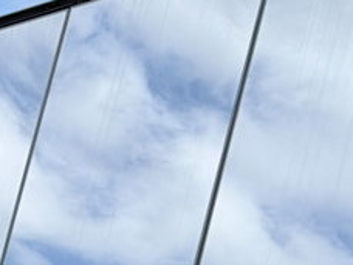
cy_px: 572
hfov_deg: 9.0
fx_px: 2203
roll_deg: +0.4
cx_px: -113
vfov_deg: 6.6
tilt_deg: -0.6
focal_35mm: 216
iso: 64
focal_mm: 6.76
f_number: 1.78
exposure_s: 1/1715
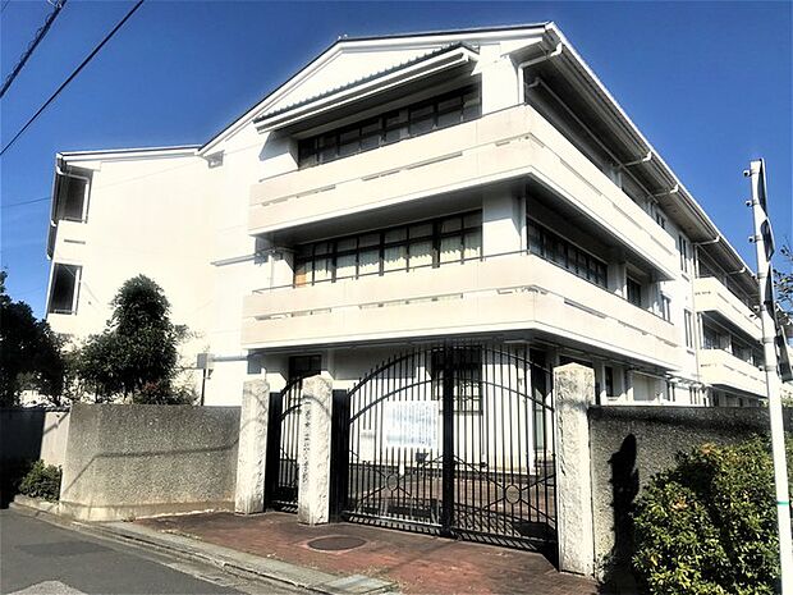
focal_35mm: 28
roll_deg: -1.0
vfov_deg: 49.7
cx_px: 396
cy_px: 298
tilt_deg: +11.8
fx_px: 641
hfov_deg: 63.4
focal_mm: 3.99
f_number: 1.8
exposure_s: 1/4000
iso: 20
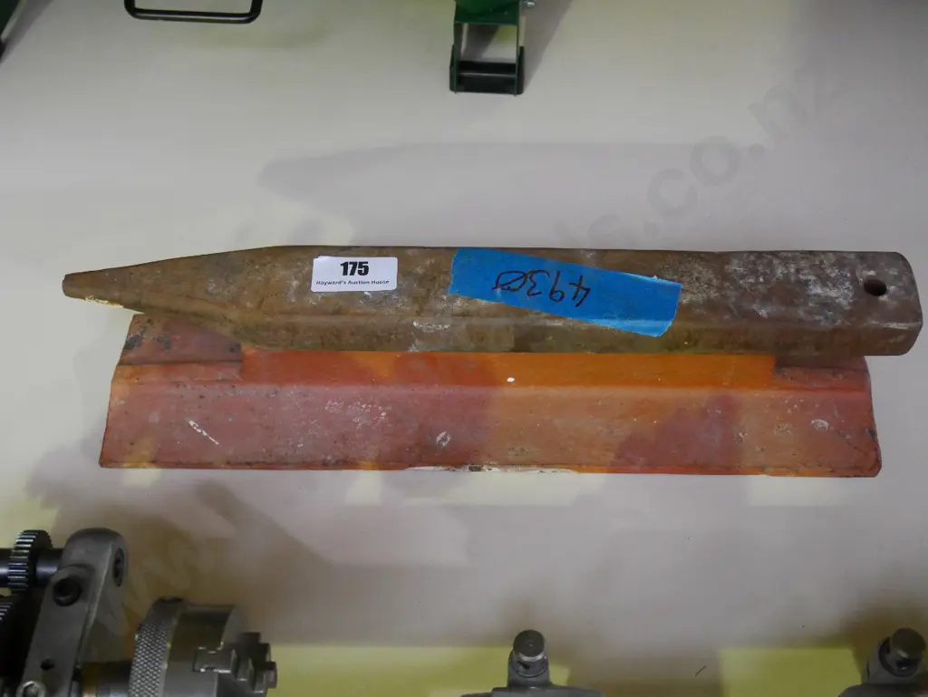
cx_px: 464
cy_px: 348
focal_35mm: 44
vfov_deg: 32.9
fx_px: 1180
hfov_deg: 42.9
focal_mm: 22
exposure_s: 1/20
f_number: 4.8
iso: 3200
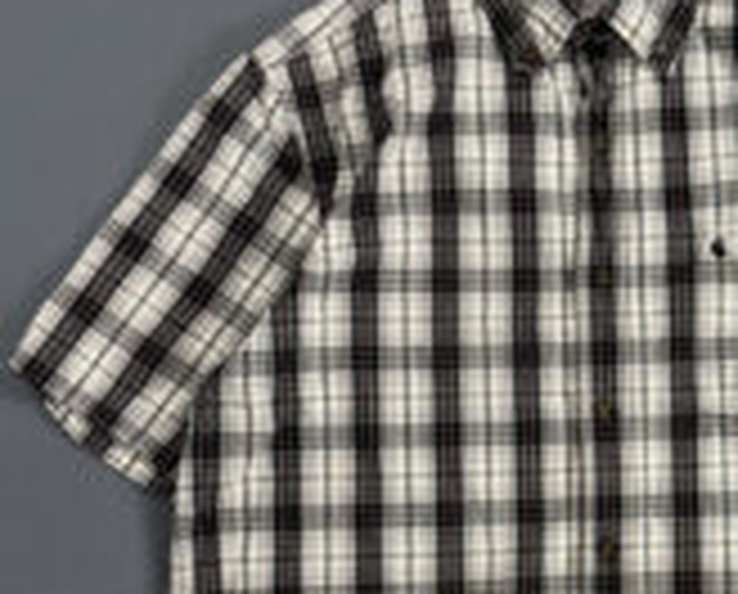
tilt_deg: -85.6
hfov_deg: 32.0
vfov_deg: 26.4
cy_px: 446
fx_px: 1248
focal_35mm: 57
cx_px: 603
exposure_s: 1/120
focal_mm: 6.76
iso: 200
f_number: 1.78
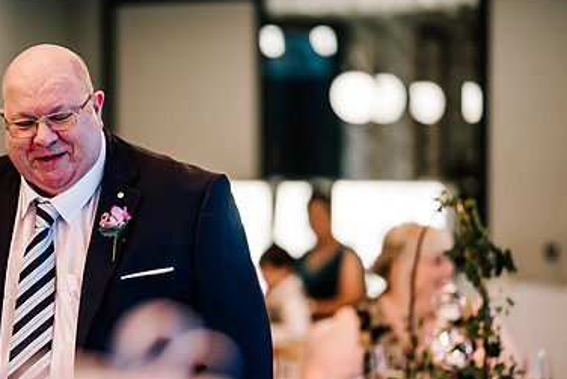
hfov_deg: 15.6
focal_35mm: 131
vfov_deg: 10.5
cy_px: 247
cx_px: 192
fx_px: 2064
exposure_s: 1/250
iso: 640
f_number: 1.4
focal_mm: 85
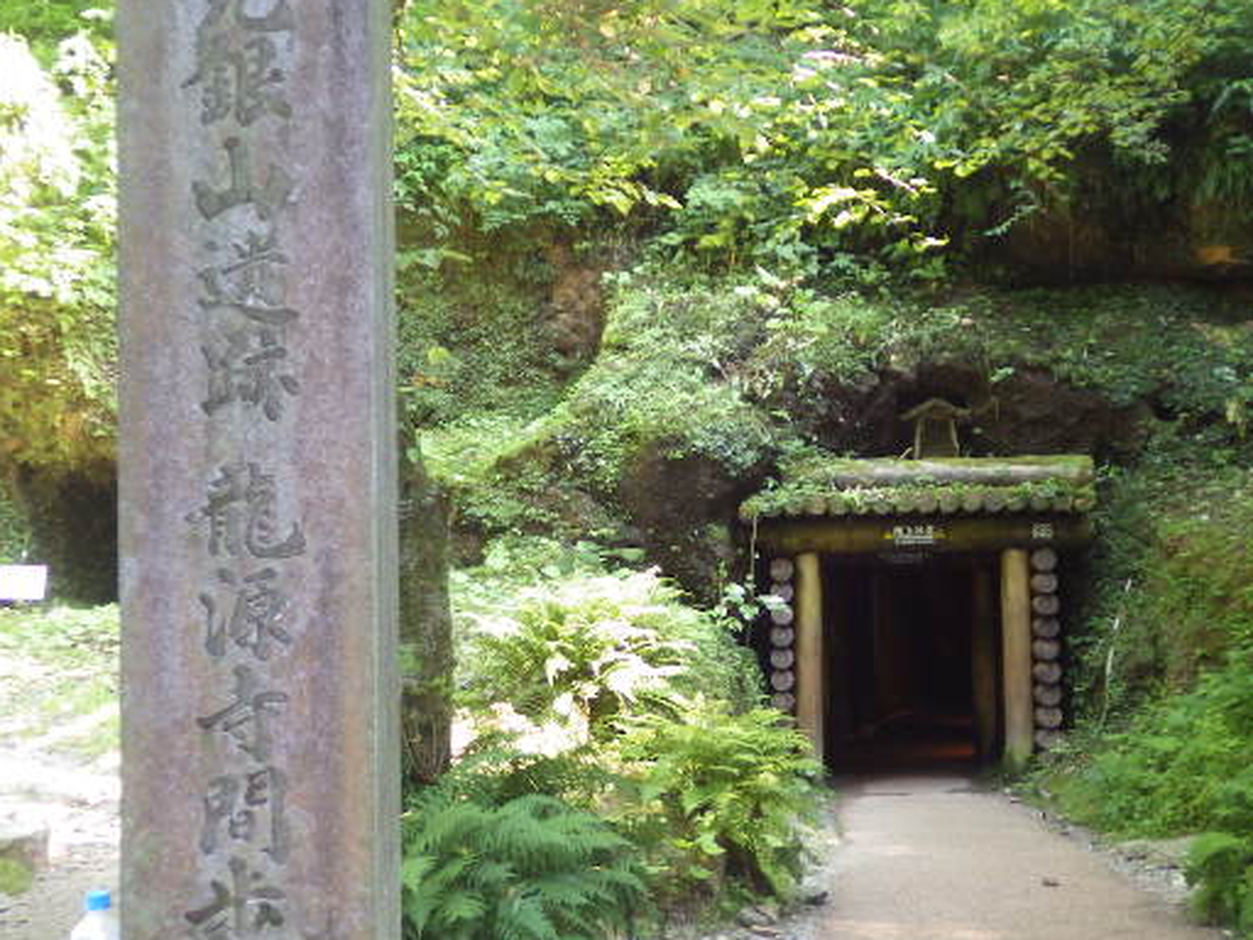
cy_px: 441
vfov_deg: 32.2
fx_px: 1629
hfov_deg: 42.0
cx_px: 697
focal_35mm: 45
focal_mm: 6.4
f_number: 2.6
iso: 320
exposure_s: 1/50
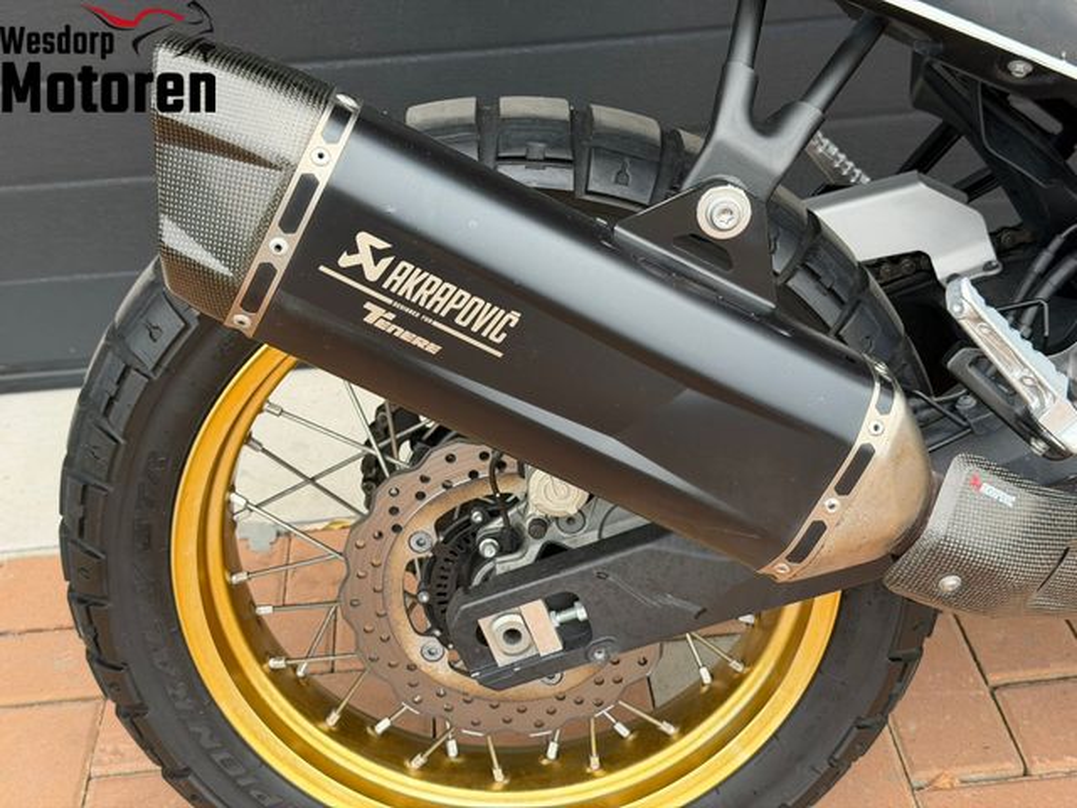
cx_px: 538
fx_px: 1493
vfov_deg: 30.3
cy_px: 404
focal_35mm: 48
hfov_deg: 39.7
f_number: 1.78
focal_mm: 6.76
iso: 80
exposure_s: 1/778
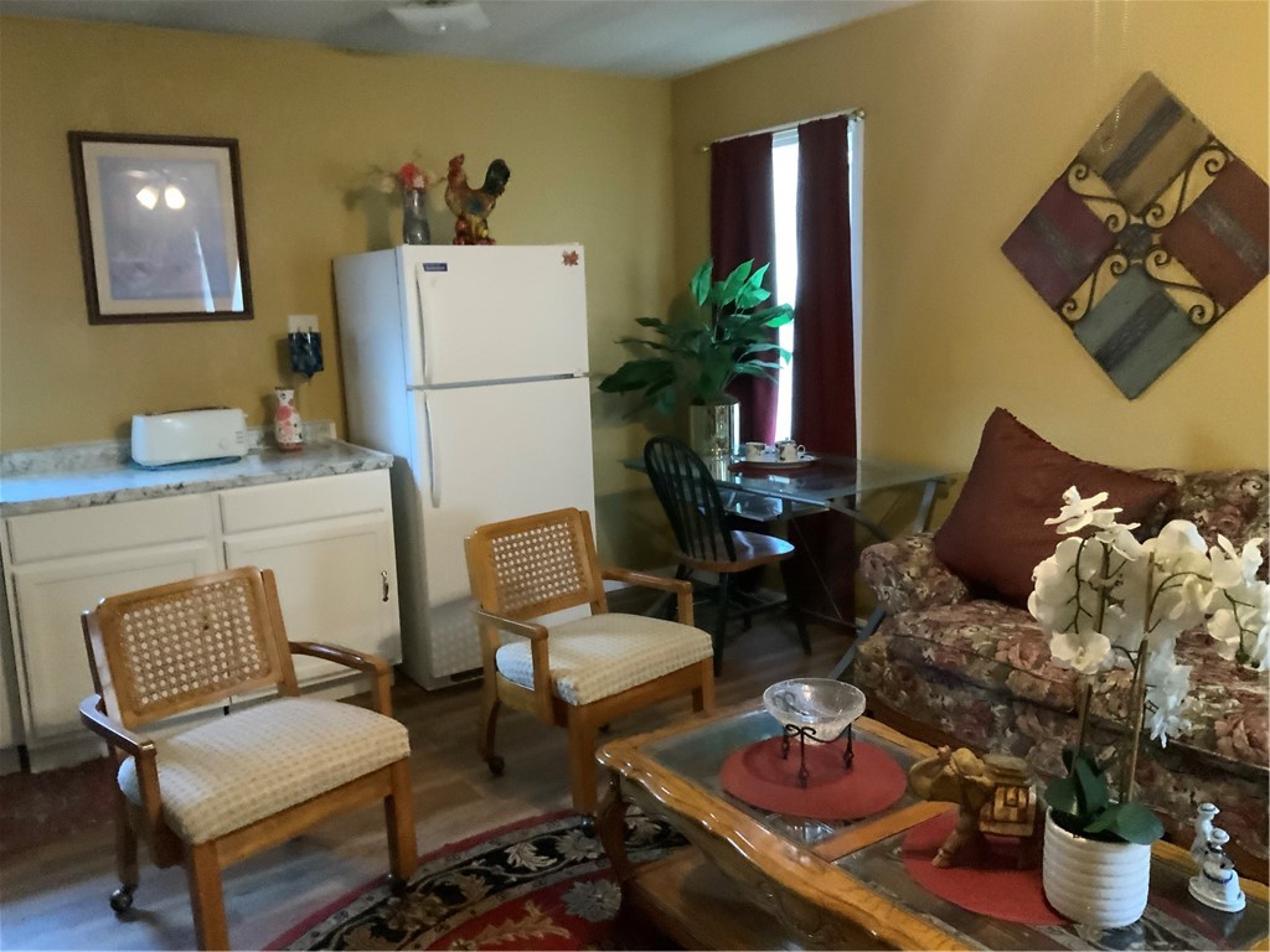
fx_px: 1064
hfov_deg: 61.7
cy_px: 476
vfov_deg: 48.2
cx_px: 635
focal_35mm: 29
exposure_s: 1/24
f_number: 1.8
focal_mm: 3
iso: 500
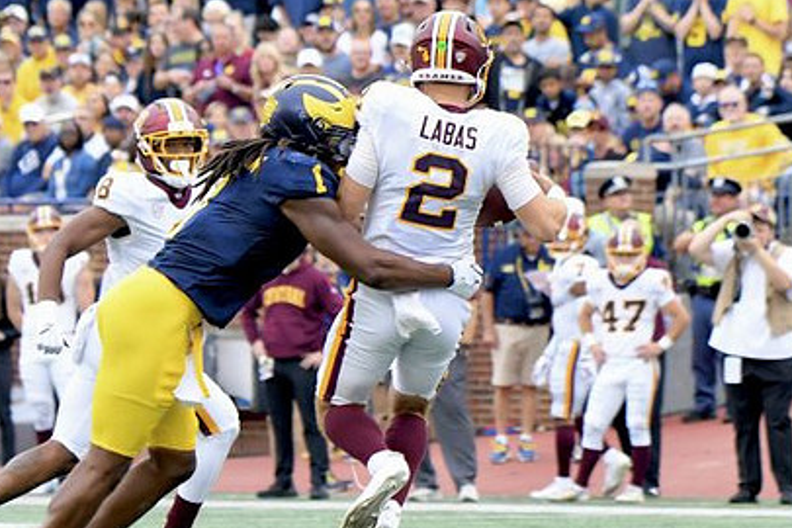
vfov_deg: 3.0
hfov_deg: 4.6
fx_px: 9921
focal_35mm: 451
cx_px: 336
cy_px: 309
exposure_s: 1/1000
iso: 1600
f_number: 5.3
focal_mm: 210
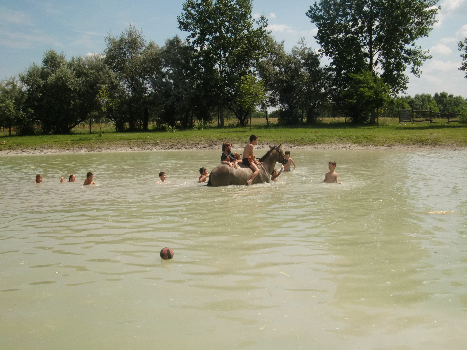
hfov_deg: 49.0
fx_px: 513
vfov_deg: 37.7
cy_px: 175
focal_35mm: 38
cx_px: 234
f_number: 8.9
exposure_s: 1/200
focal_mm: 6.66
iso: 64
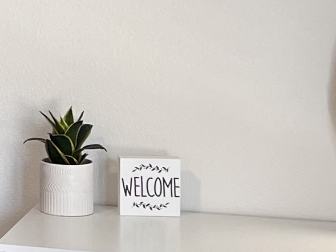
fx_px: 1728
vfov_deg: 8.3
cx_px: -357
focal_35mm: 178
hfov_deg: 10.2
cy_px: -29
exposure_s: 1/120
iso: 125
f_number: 1.5
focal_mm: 5.7
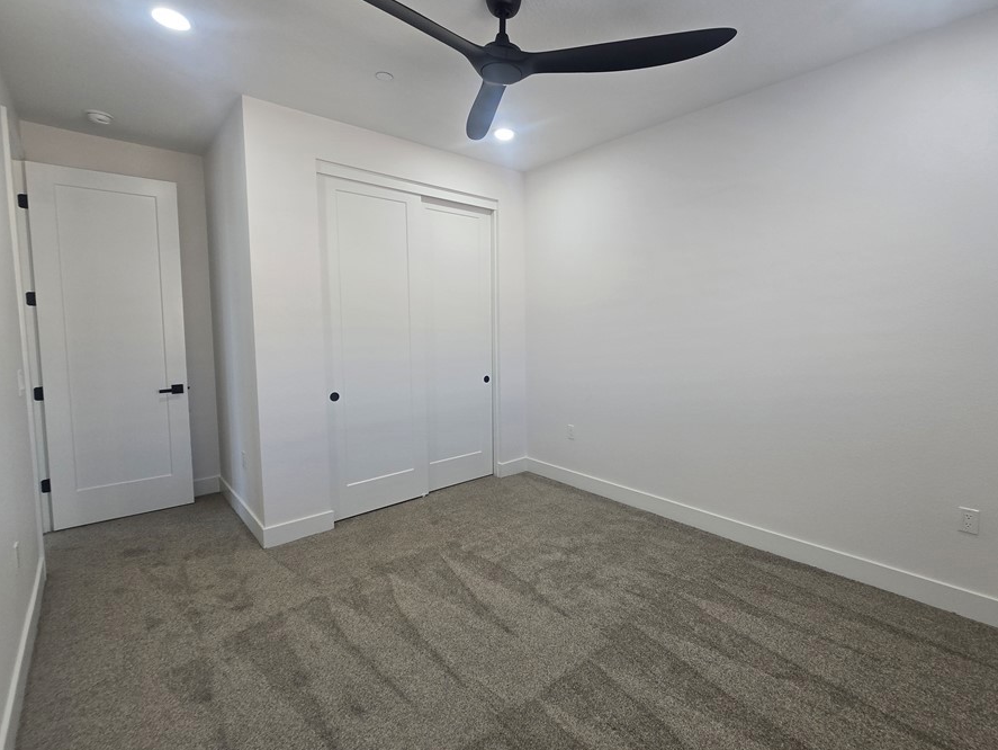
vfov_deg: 81.7
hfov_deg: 97.7
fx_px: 433
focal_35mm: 15
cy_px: 351
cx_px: 556
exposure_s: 1/60
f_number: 2.2
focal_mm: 2.2
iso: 64
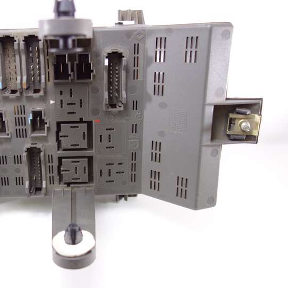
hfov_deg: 44.9
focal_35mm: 36
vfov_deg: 46.0
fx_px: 339
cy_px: 143
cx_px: 82
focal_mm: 10.4
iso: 125
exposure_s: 1/50
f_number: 1.8
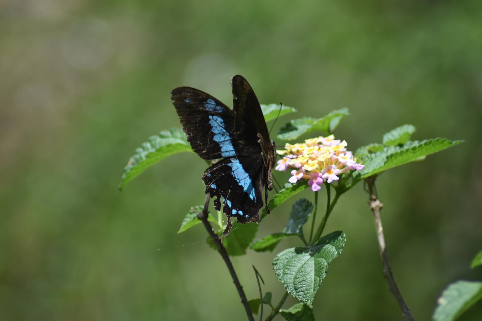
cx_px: 241
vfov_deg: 3.1
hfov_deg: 4.6
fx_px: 6025
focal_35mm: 450
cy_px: 160
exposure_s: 1/1600
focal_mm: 300
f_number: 5.6
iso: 400
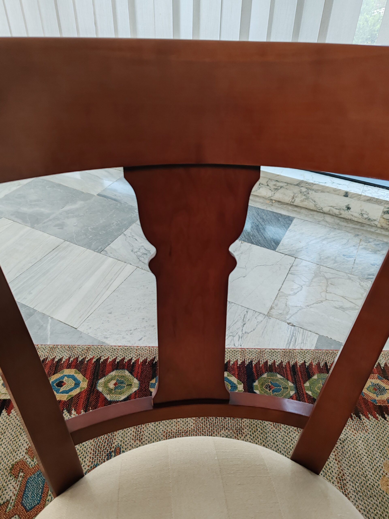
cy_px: 260
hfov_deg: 51.4
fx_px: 405
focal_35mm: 27
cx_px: 194
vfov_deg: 65.3
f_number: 1.9
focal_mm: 6.12
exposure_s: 1/100
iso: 320
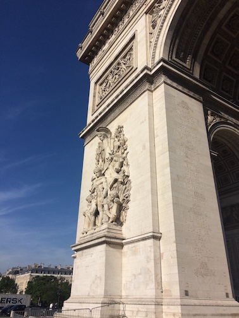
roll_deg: -0.3
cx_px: 120
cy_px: 159
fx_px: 267
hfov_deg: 48.2
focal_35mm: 29
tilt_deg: +27.6
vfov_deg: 61.7
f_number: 2.2
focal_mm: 4.15
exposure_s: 1/5882
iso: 32
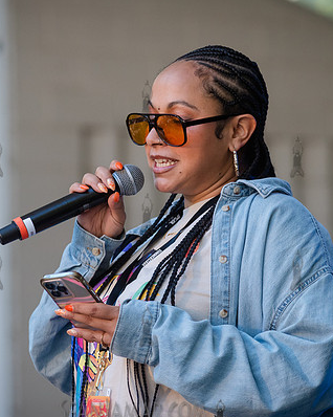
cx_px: 182
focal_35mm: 326
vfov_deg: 5.9
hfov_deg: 4.7
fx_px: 4019
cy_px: 165
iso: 1000
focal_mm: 170
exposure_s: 1/500
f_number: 5
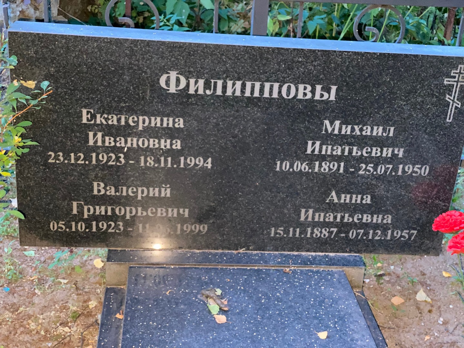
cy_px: 174
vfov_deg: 28.0
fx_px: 697
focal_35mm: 52
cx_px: 232
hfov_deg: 36.8
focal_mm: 6
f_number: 2
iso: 640
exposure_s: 1/16
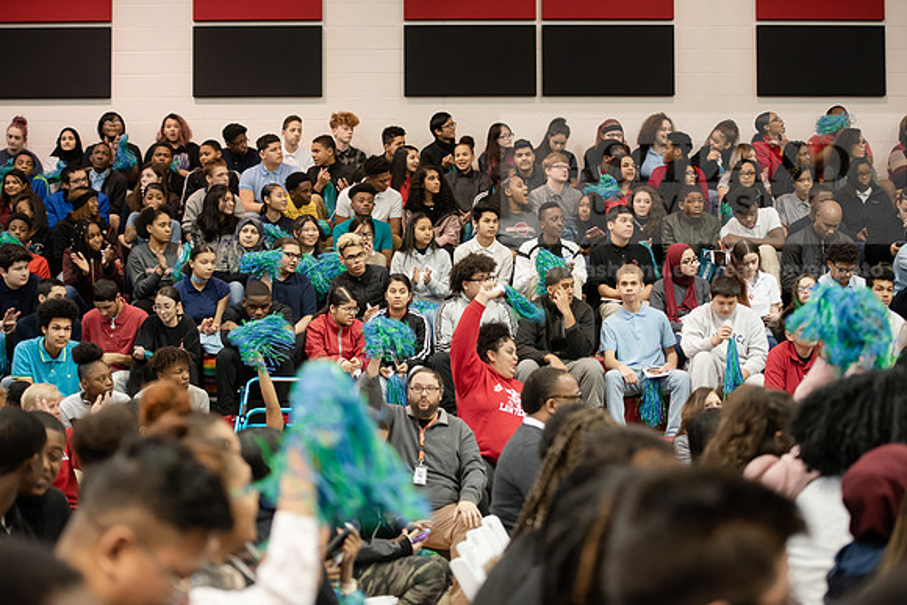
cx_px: 454
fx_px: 1764
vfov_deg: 19.5
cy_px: 302
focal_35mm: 70
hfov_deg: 28.8
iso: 3200
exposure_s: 1/160
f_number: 3.2
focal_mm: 70
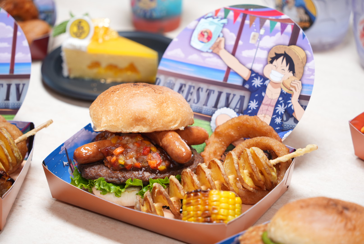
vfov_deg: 12.0
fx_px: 1153
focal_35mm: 114
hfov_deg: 17.9
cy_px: 122
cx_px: 182
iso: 800
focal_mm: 114
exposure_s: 1/125
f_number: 5
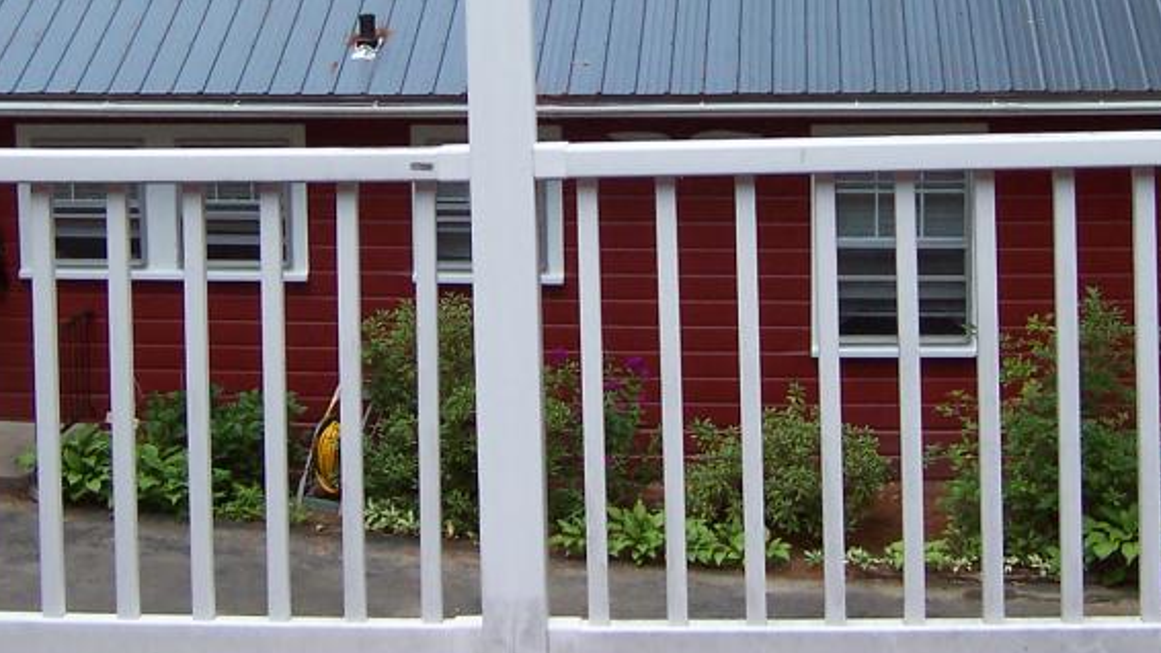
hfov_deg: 29.8
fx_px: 2185
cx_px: 601
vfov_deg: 16.5
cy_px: -70
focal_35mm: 71
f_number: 3.4
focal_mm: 5.6
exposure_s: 1/180
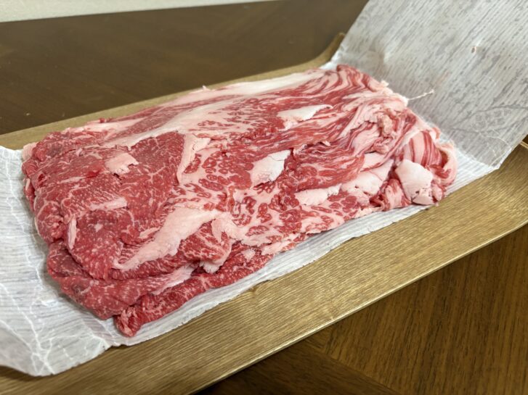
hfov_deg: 67.3
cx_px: 264
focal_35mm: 26
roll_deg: -0.4
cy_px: 198
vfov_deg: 53.0
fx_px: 397
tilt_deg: -43.8
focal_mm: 5.96
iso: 250
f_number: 1.6
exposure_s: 1/60
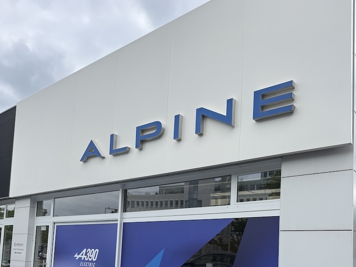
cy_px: 134
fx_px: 247
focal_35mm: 24
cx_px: 178
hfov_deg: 71.6
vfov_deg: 56.8
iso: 80
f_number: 1.78
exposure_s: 1/2703
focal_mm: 6.76
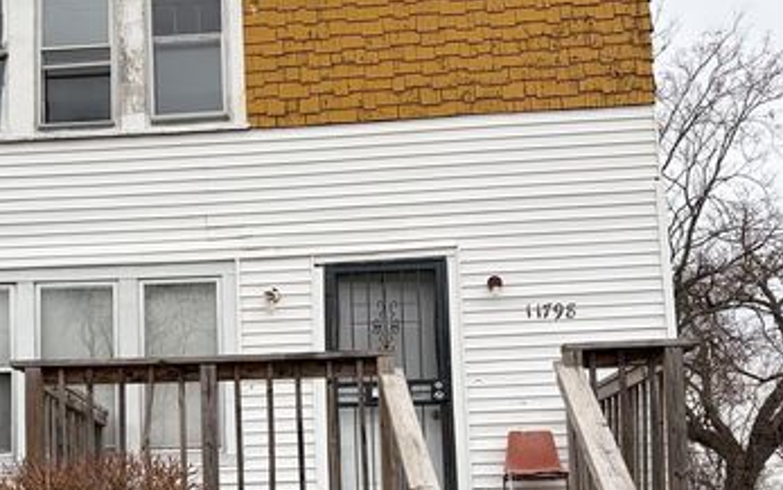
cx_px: 221
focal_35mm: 53
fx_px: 1131
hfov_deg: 37.5
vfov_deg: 23.9
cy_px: 421
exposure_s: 1/739
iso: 50
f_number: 1.6
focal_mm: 5.96
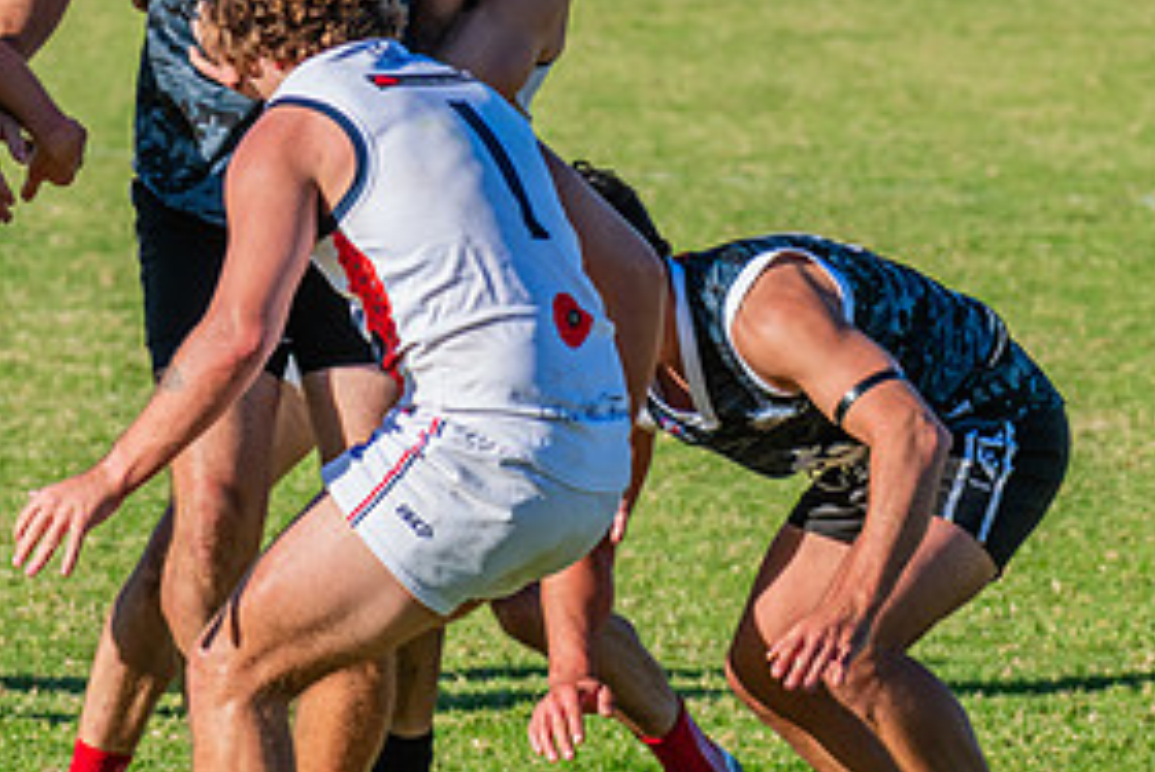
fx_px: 15953
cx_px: 235
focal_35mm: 497
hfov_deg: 4.1
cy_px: 382
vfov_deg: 2.8
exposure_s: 1/1600
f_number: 9
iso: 800
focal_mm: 240
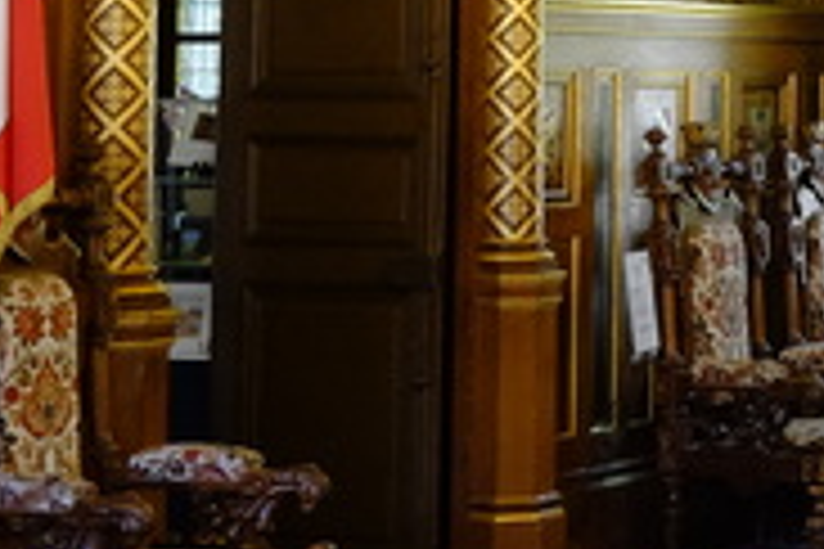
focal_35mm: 153
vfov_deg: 8.9
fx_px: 3502
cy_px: -128
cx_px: 1504
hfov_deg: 12.3
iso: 1600
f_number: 11
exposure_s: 1/10
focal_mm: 23
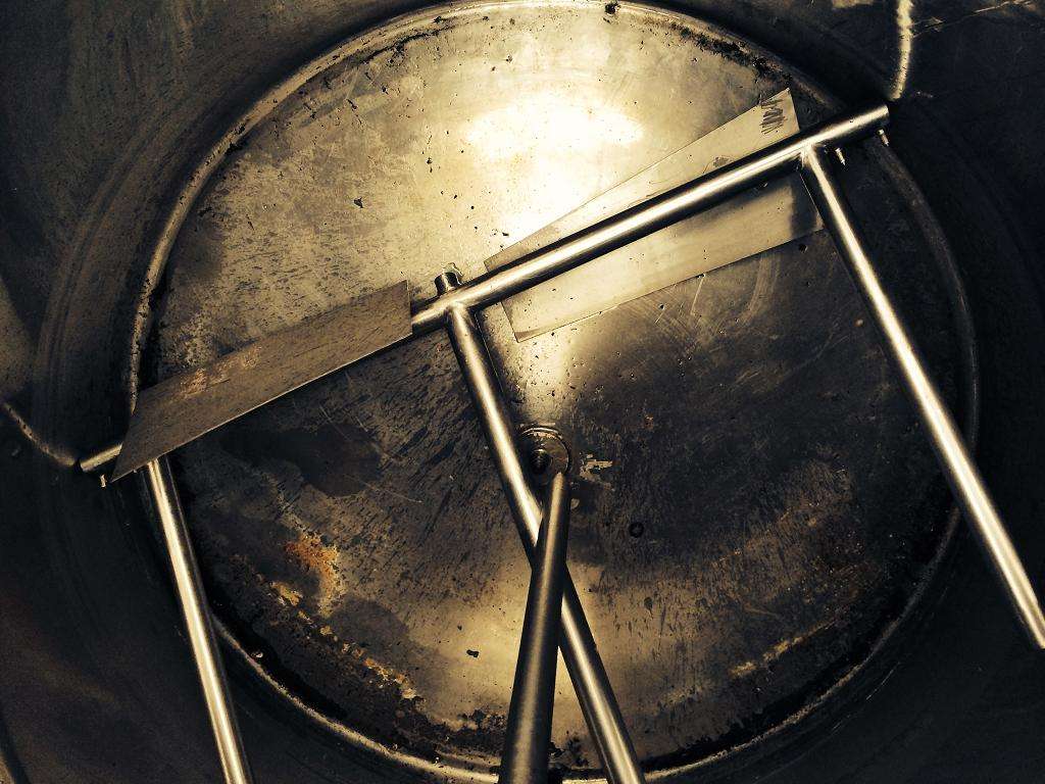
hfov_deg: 60.0
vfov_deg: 46.8
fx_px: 906
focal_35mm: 30
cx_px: 522
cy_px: 392
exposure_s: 1/30
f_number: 2.2
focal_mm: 4.12
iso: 40
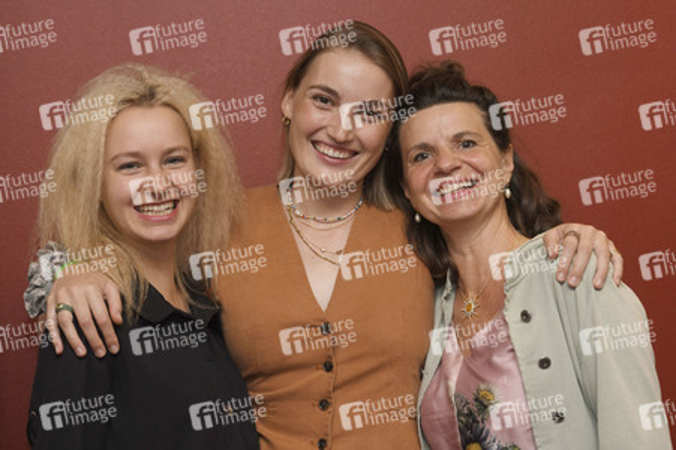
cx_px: 338
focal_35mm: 90
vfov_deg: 15.2
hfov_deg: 22.6
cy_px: 225
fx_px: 1689
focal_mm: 90
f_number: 3.5
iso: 800
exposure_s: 1/400
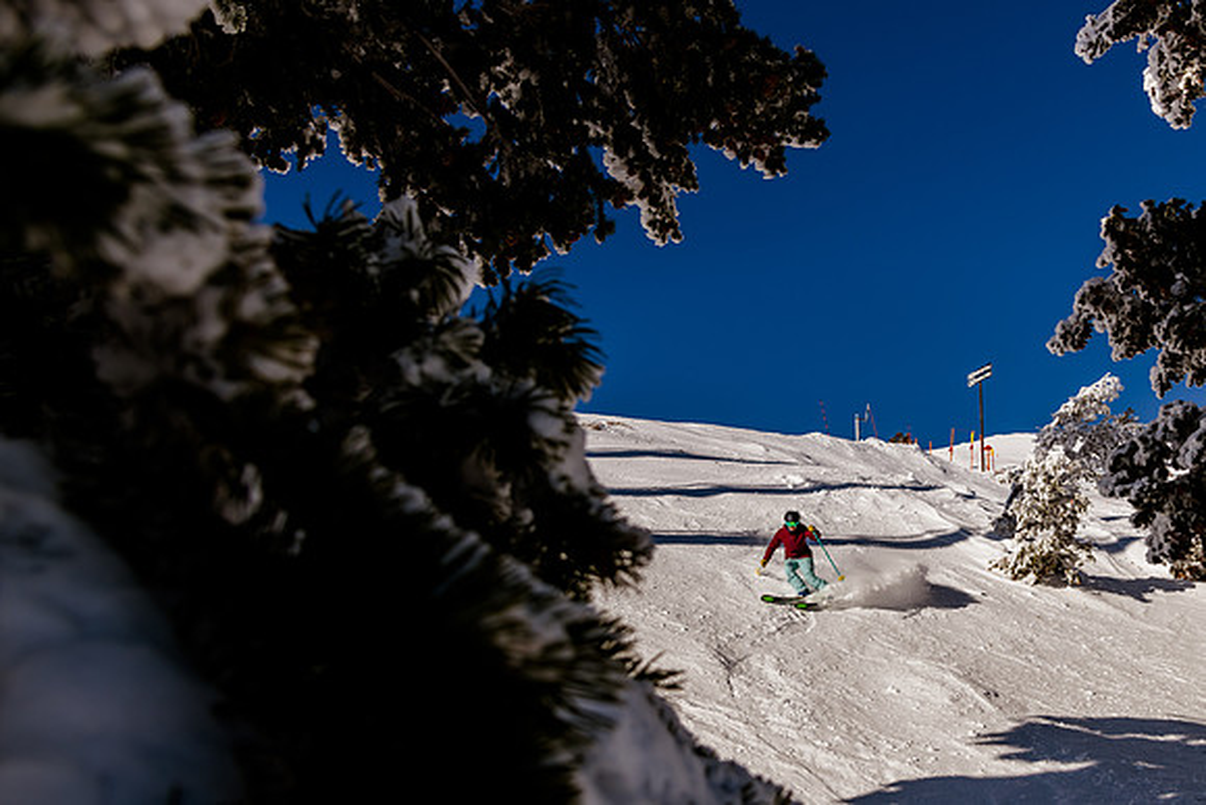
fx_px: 1062
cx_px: 726
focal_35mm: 32
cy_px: 435
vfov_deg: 41.5
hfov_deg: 58.7
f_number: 7.1
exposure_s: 1/1250
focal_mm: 24
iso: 250
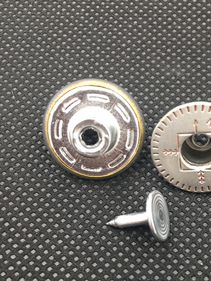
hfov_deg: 36.3
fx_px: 317
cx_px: 146
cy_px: 141
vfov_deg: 47.9
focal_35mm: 39
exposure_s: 1/50
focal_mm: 4.15
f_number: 2.2
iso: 25
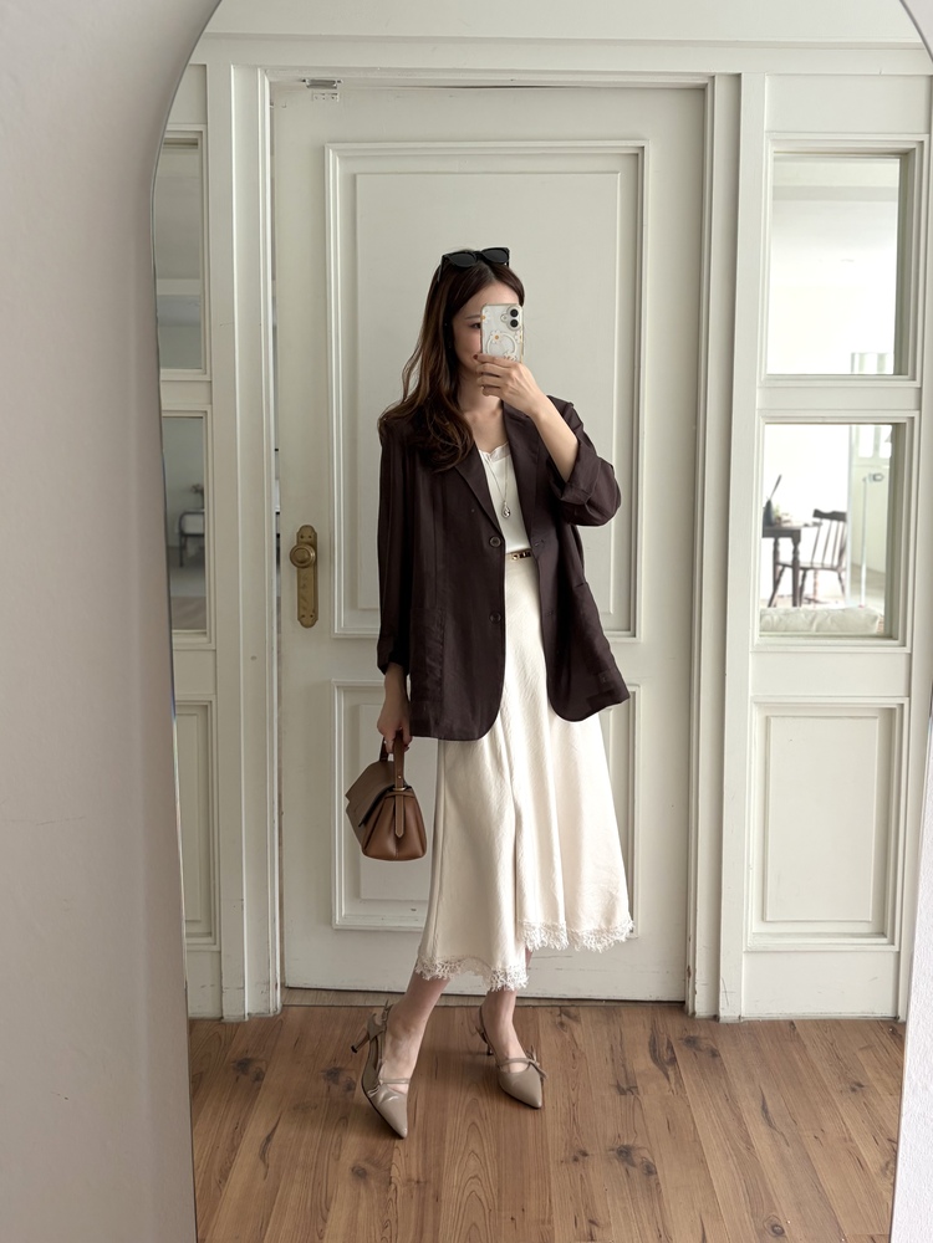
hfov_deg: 53.1
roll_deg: -0.8
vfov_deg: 67.3
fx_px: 934
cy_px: 622
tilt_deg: -15.2
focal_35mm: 26
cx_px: 466
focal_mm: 5.96
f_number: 1.6
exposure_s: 1/121
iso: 80
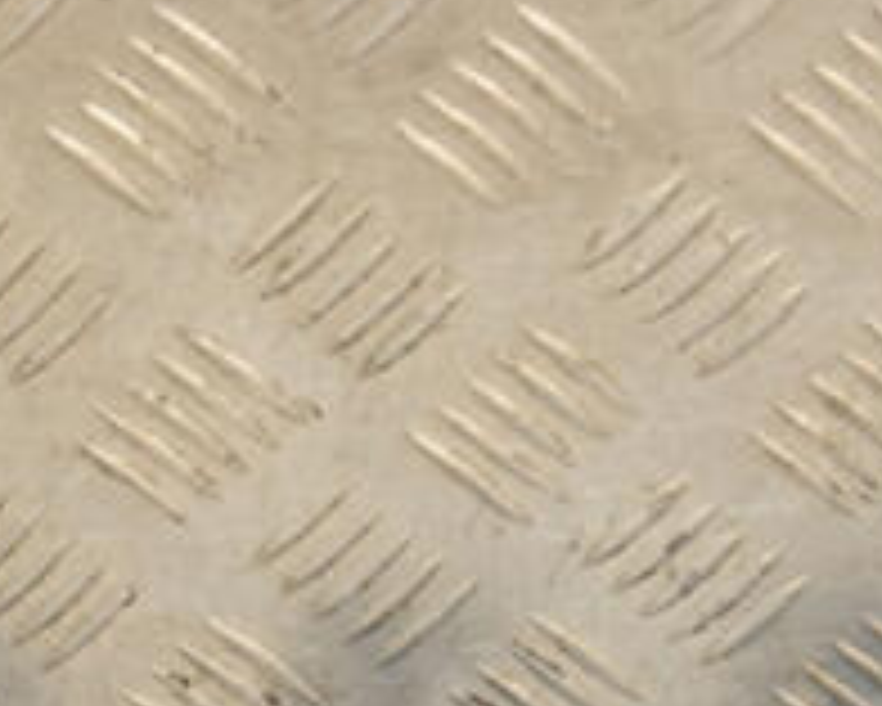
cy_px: 648
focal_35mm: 193
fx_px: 5052
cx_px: 639
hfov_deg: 10.0
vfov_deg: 8.0
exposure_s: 1/200
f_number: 5.6
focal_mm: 45
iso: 800
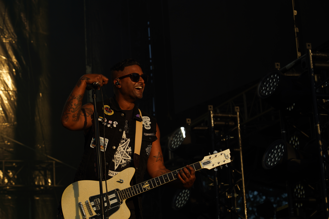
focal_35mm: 105
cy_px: 110
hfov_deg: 19.5
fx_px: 960
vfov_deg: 13.0
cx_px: 164
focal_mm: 105
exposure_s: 1/500
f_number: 8
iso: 100
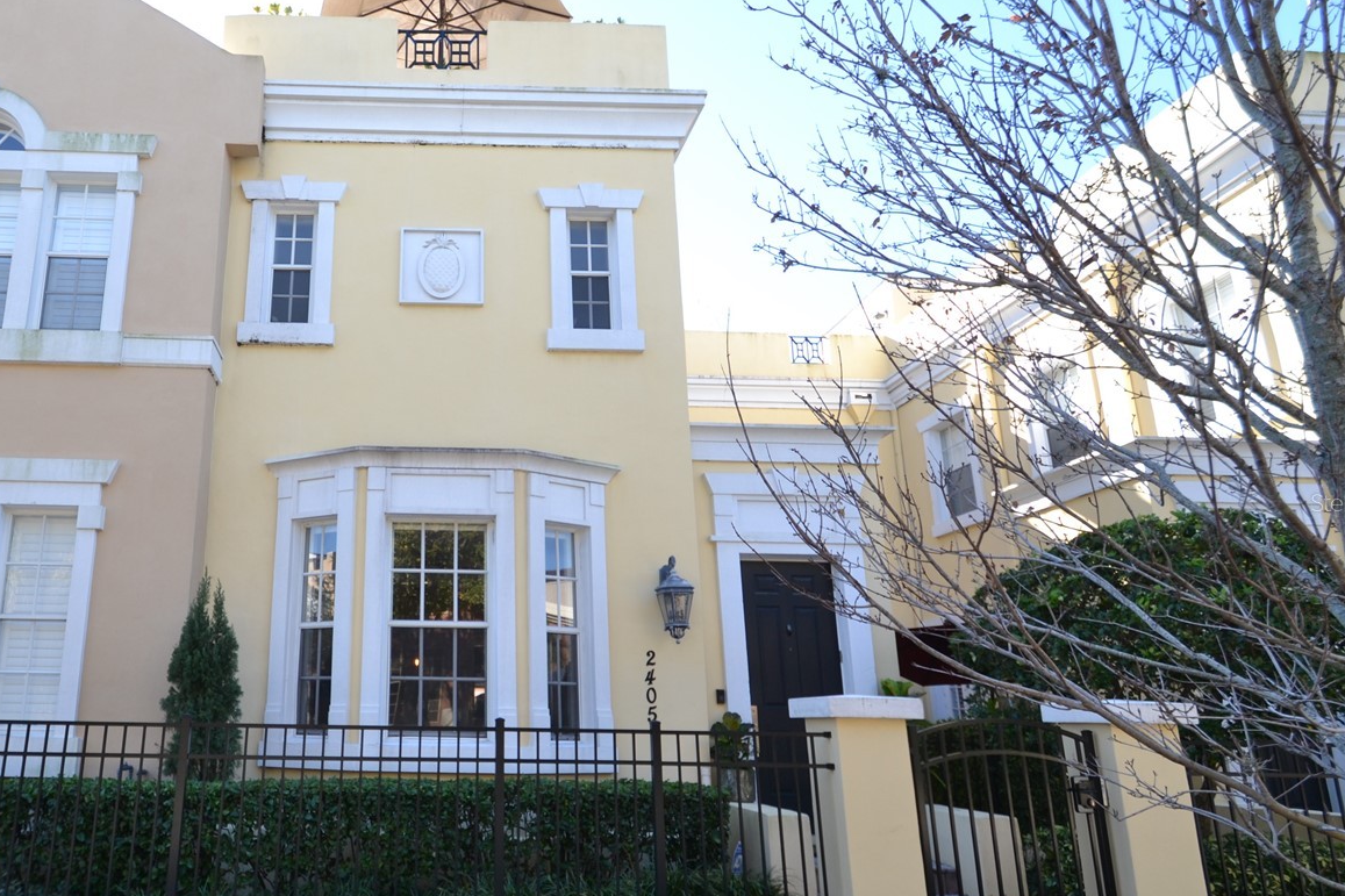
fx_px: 822
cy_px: 503
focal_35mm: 22
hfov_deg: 75.8
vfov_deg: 57.0
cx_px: 434
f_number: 5.6
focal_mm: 10
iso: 125
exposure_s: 1/125
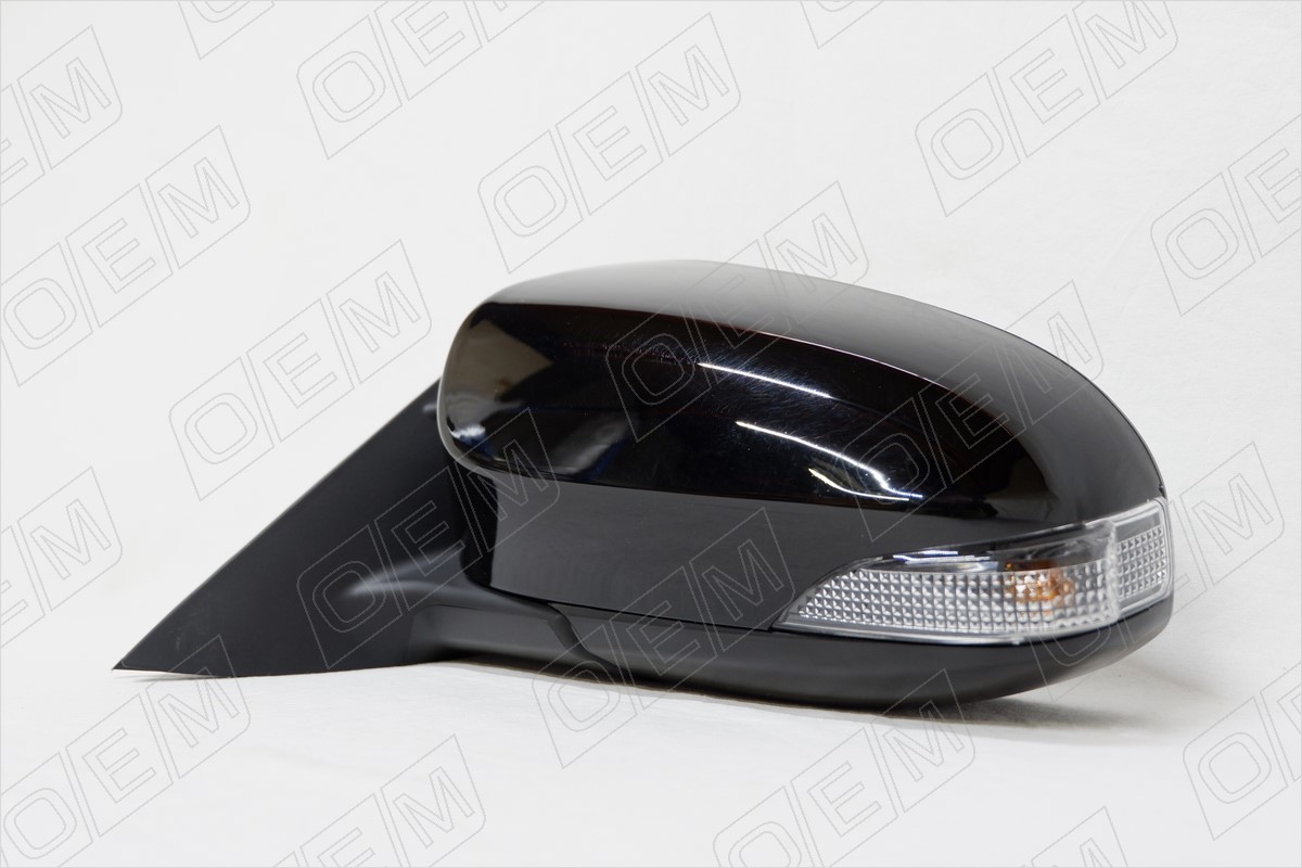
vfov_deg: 45.0
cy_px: 434
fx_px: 1049
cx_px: 651
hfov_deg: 63.7
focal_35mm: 29
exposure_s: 1/40
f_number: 3.8
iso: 640
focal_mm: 19.2
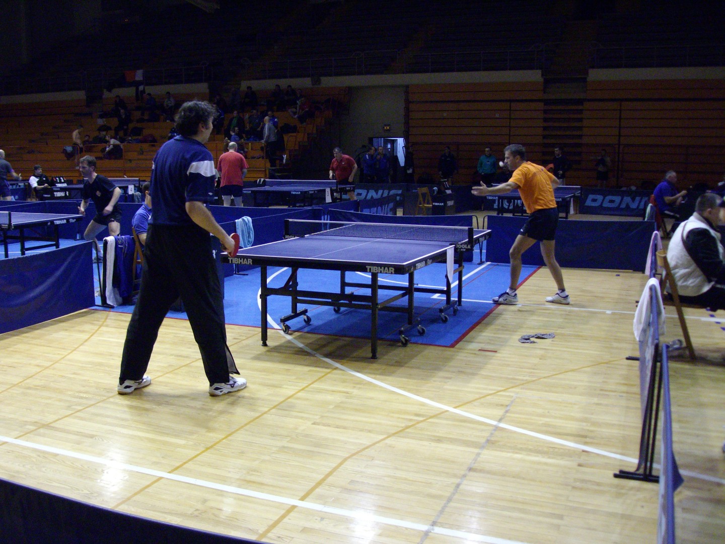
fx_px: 754
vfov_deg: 39.7
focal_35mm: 36
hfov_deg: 51.4
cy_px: 272
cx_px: 362
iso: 320
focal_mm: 6
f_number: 2.7
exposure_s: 1/80
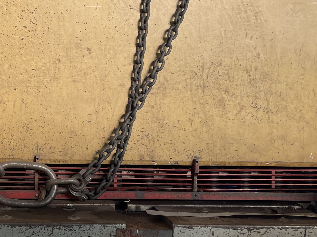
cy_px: 70
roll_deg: -1.1
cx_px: 24
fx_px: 604
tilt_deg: +0.6
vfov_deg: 22.1
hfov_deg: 28.1
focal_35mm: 66
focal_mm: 5.1
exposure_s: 1/134
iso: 32
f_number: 1.6
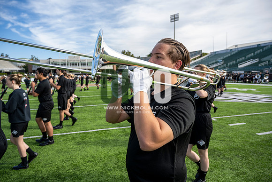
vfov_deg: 53.2
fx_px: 181
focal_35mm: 24
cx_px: 136
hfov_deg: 73.7
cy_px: 91
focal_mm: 24
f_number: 4.5
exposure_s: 1/250
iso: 80
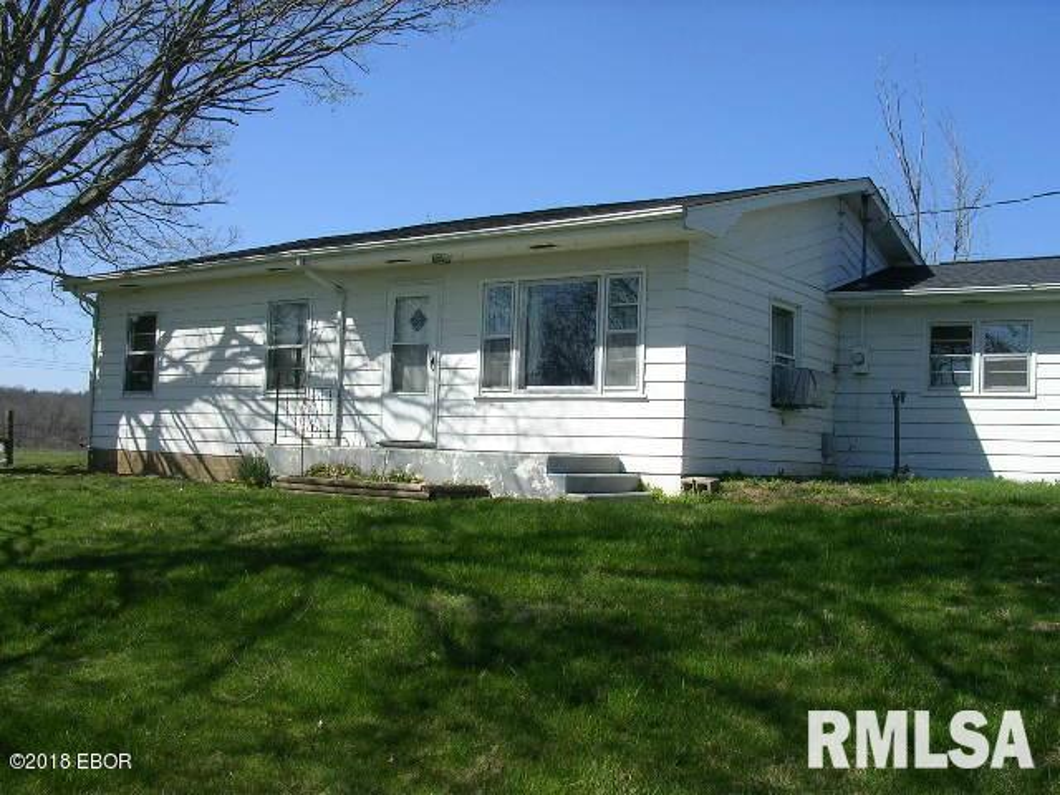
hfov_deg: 49.0
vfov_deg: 37.7
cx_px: 530
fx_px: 1164
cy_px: 398
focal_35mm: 38
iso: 50
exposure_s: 1/306
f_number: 5.6
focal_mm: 5.8
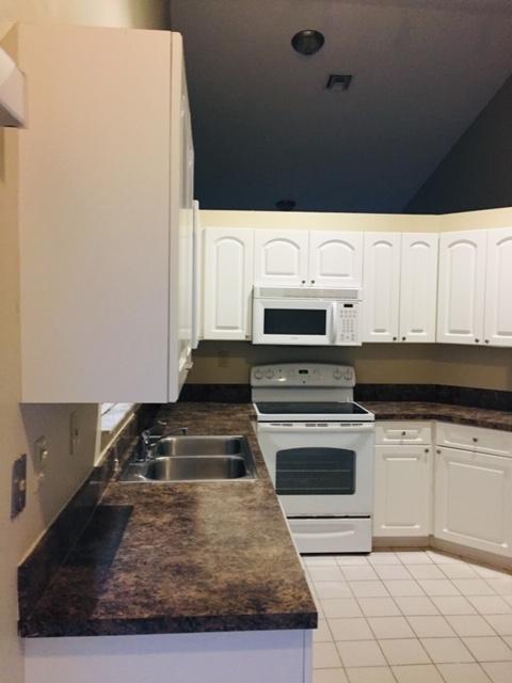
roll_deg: -0.6
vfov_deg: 61.7
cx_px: 256
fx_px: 572
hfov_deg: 48.2
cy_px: 342
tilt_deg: +0.6
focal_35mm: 29
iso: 160
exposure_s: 1/30
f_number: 2.2
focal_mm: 4.15
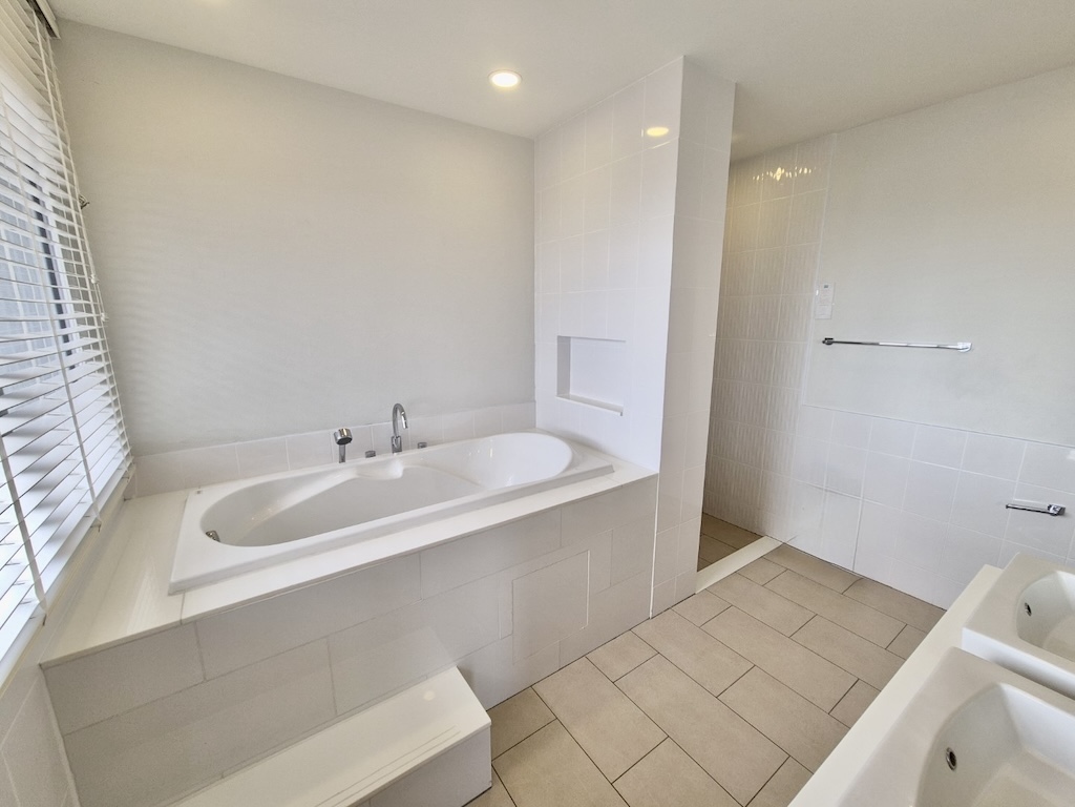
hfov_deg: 106.2
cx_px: 538
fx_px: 404
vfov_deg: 89.9
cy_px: 404
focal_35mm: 13
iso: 50
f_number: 2.2
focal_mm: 2.2
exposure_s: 1/162
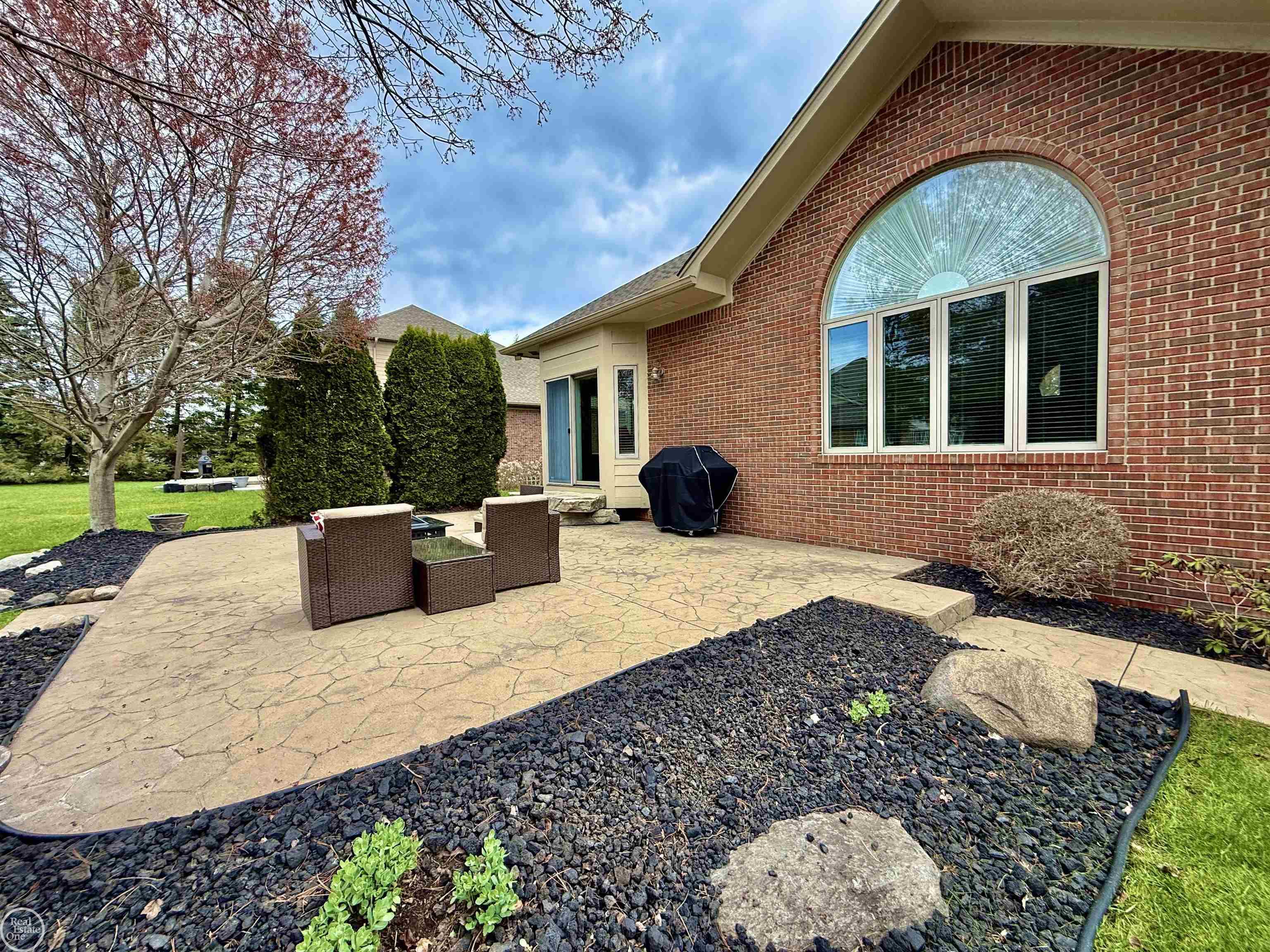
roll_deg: +0.6
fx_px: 514
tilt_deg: -1.6
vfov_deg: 85.7
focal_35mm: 14
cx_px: 635
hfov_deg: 102.1
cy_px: 476
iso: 64
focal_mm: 2.22
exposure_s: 1/694
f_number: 2.2
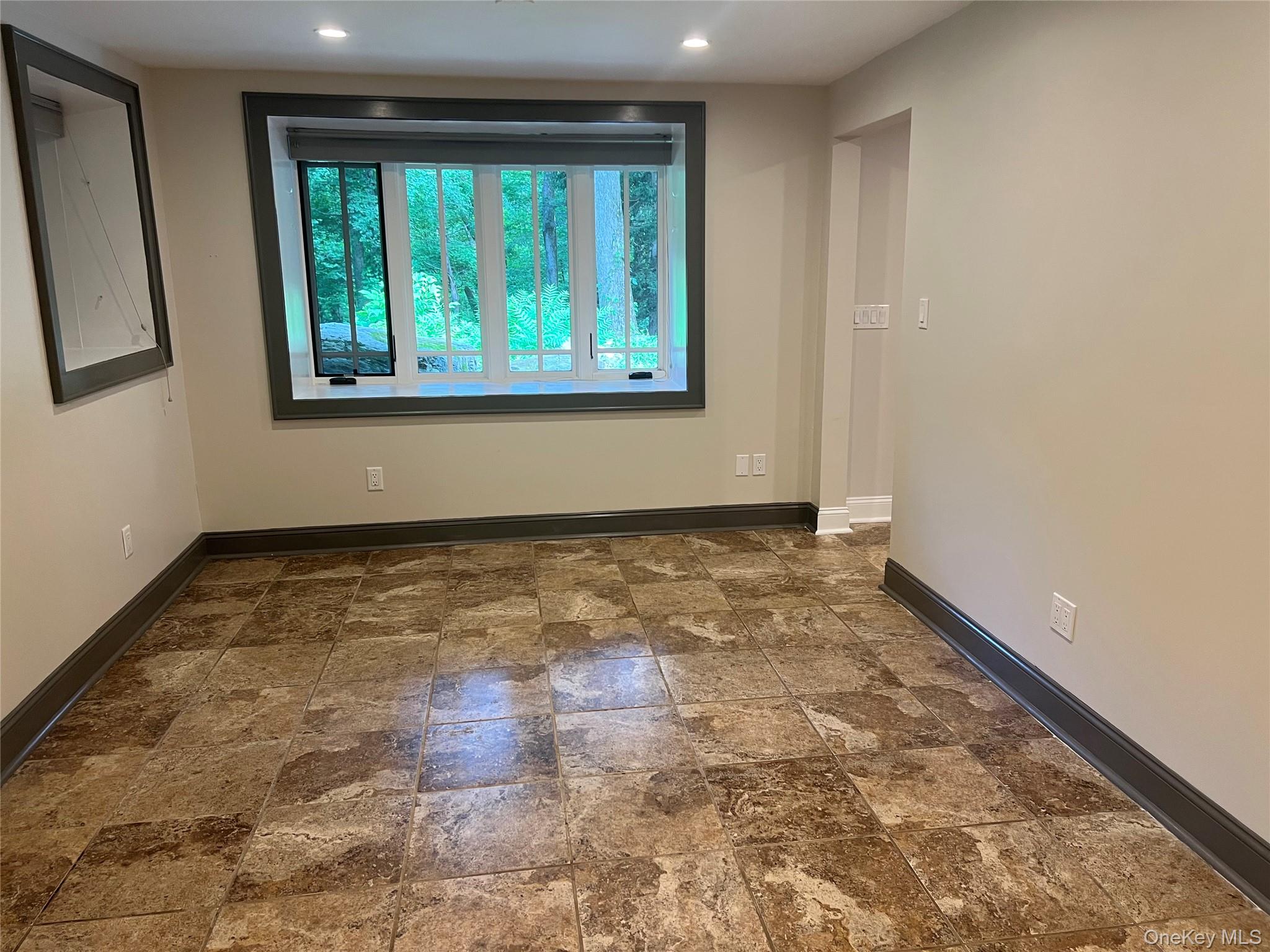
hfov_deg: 67.3
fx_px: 954
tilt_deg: -12.8
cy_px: 476
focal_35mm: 26
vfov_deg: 53.1
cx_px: 635
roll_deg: +1.1
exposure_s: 1/60
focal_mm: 5.7
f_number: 1.5
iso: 125
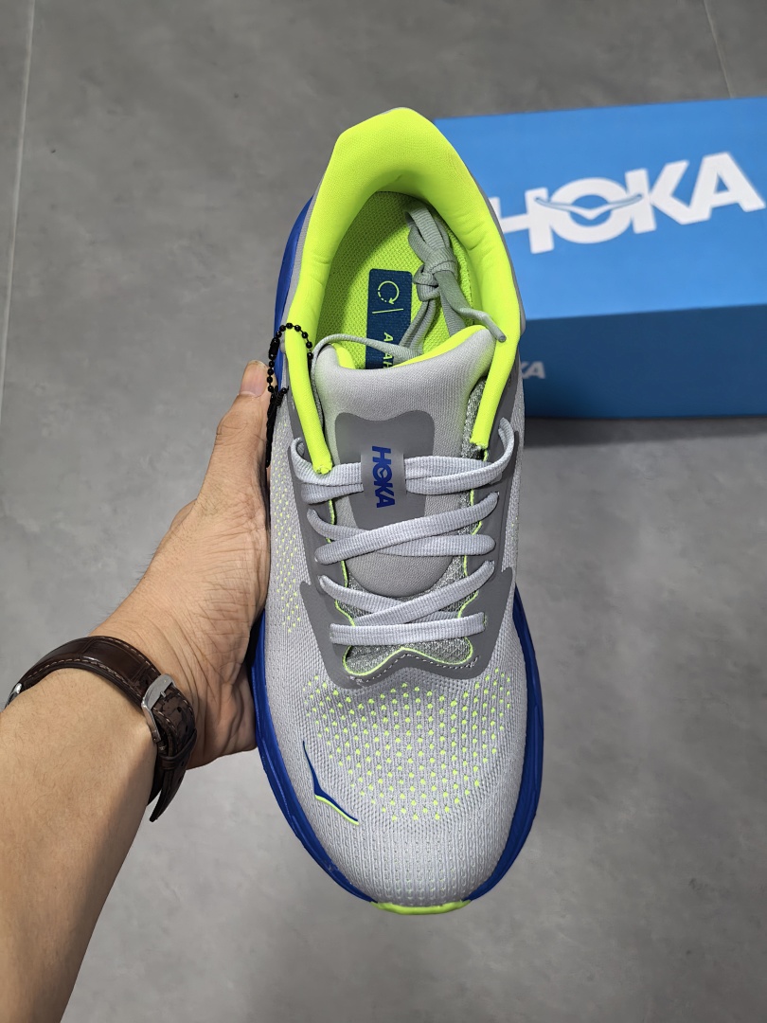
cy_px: 512
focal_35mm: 48
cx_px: 384
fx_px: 1418
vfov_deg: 39.7
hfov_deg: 30.3
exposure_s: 1/50
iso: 160
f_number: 2
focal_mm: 5.75
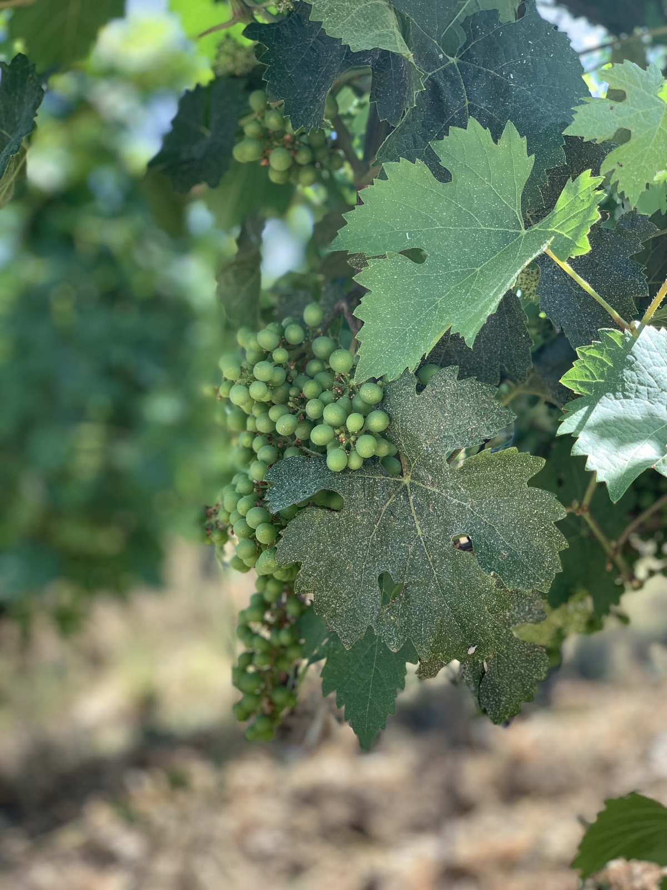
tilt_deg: +5.9
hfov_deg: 28.0
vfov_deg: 36.8
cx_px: 334
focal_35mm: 52
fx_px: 1336
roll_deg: -3.0
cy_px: 445
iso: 16
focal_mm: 6
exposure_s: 1/151
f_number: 2.4
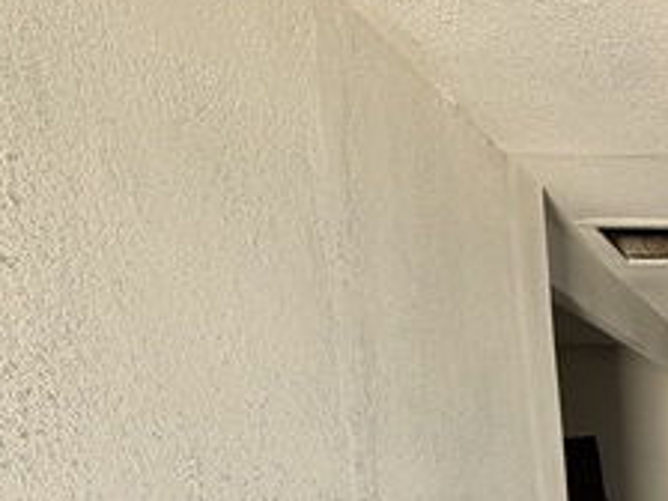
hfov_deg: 33.1
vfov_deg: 28.5
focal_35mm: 40
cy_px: 674
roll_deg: +0.6
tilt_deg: -14.5
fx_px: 772
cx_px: 889
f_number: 2.2
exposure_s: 1/60
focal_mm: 2.22
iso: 320
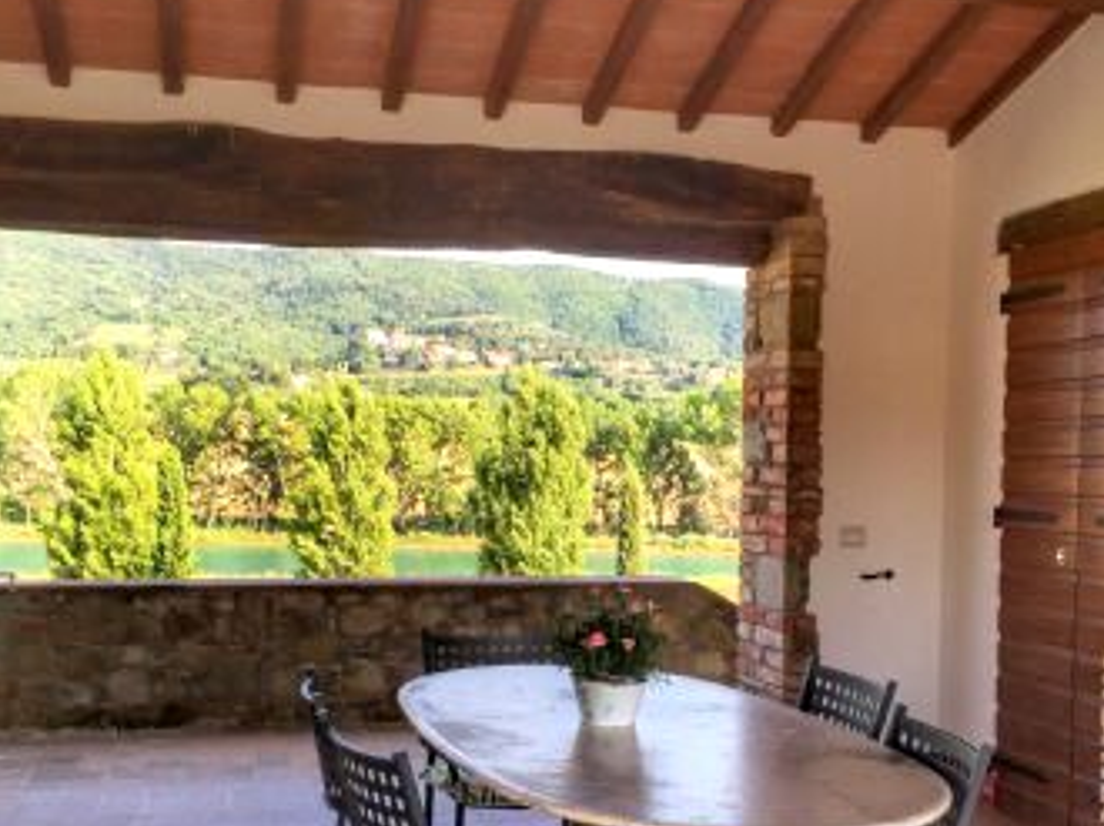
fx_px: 1402
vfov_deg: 32.7
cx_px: 562
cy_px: 523
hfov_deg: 43.0
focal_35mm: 44
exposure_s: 1/353
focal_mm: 4.15
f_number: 2.2
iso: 32
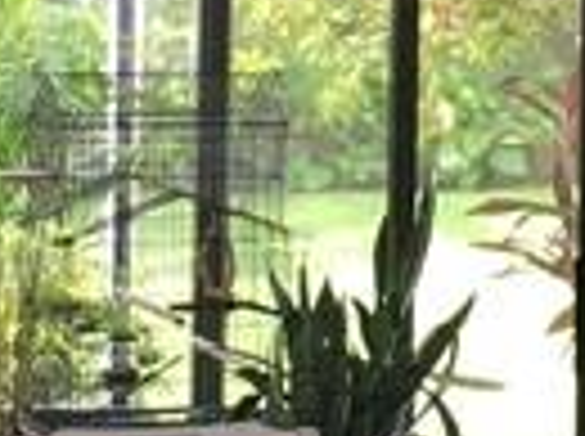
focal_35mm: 229
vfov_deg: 6.4
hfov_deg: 8.6
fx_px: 3863
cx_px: 504
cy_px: -144
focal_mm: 4.15
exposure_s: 1/60
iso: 32
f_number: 2.2
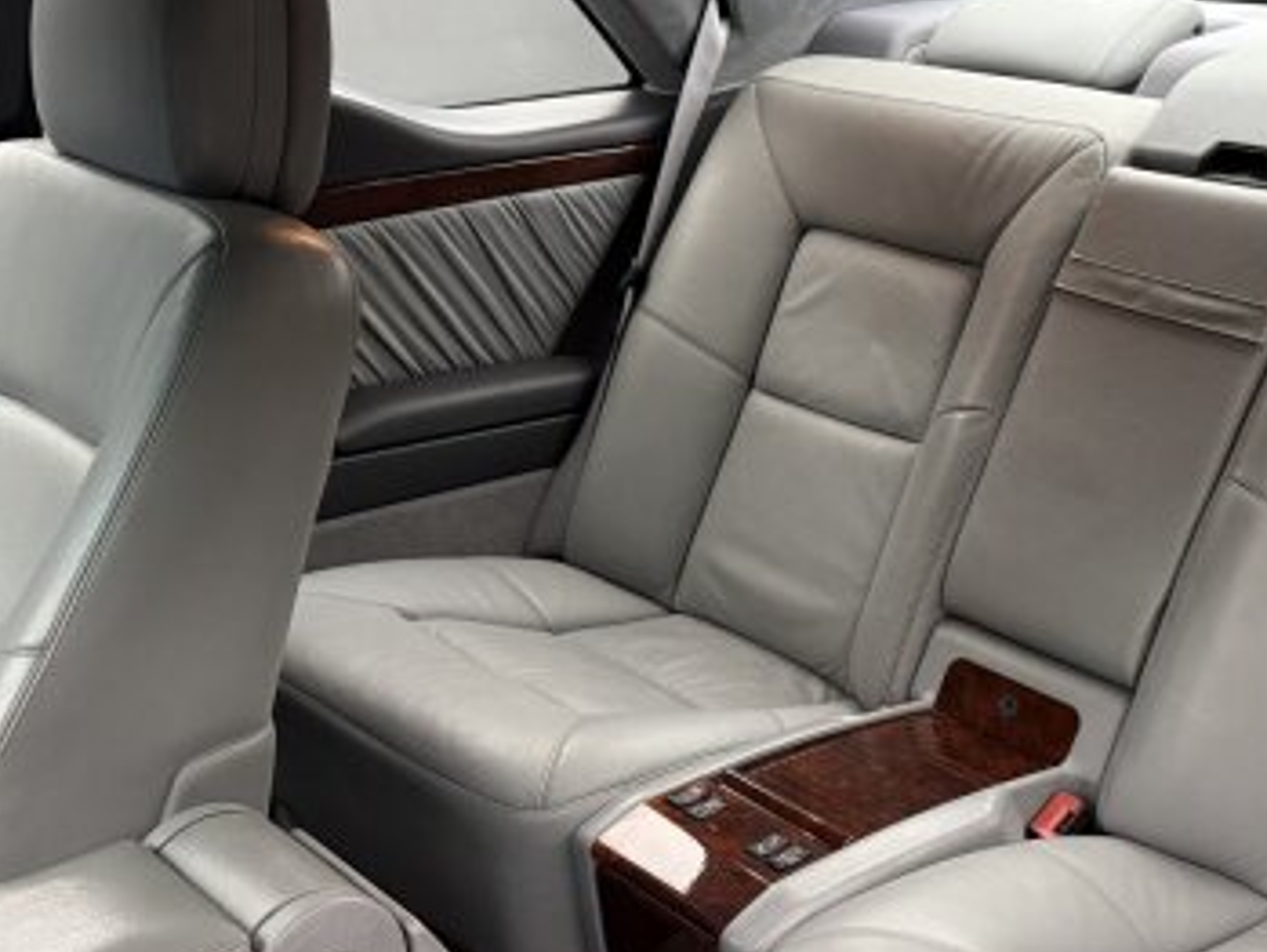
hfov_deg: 41.6
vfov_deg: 32.8
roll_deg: -2.2
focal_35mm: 44
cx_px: 958
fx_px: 1611
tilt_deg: -21.6
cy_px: 563
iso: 500
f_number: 1.78
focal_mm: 6.76
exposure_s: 1/49
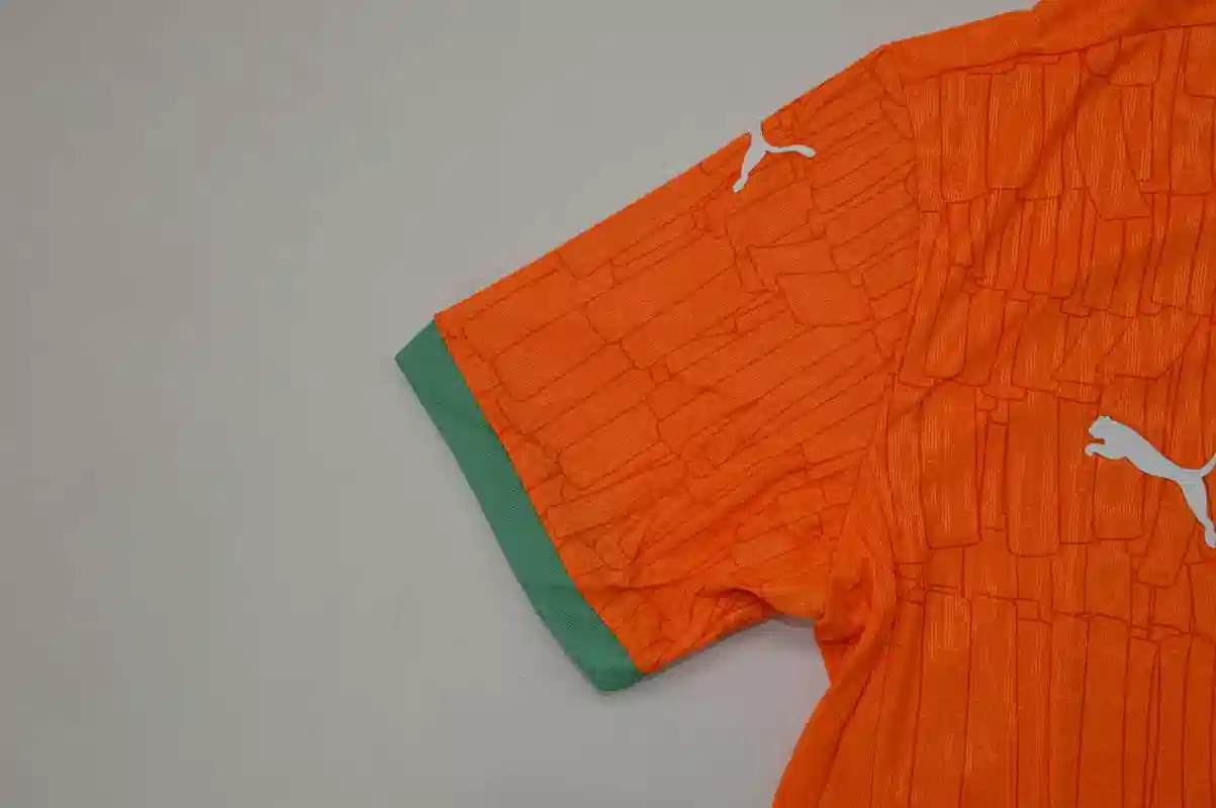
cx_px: 608
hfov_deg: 51.3
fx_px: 1266
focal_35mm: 38
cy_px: 404
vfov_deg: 35.4
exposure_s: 1/200
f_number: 11
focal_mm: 25
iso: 400
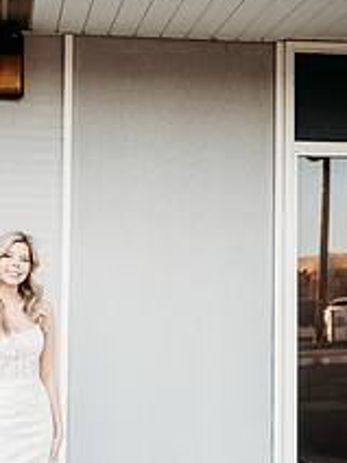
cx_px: 46
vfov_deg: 38.7
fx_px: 655
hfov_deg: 28.7
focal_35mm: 49
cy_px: 284
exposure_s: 1/320
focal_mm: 24
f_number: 2
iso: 100
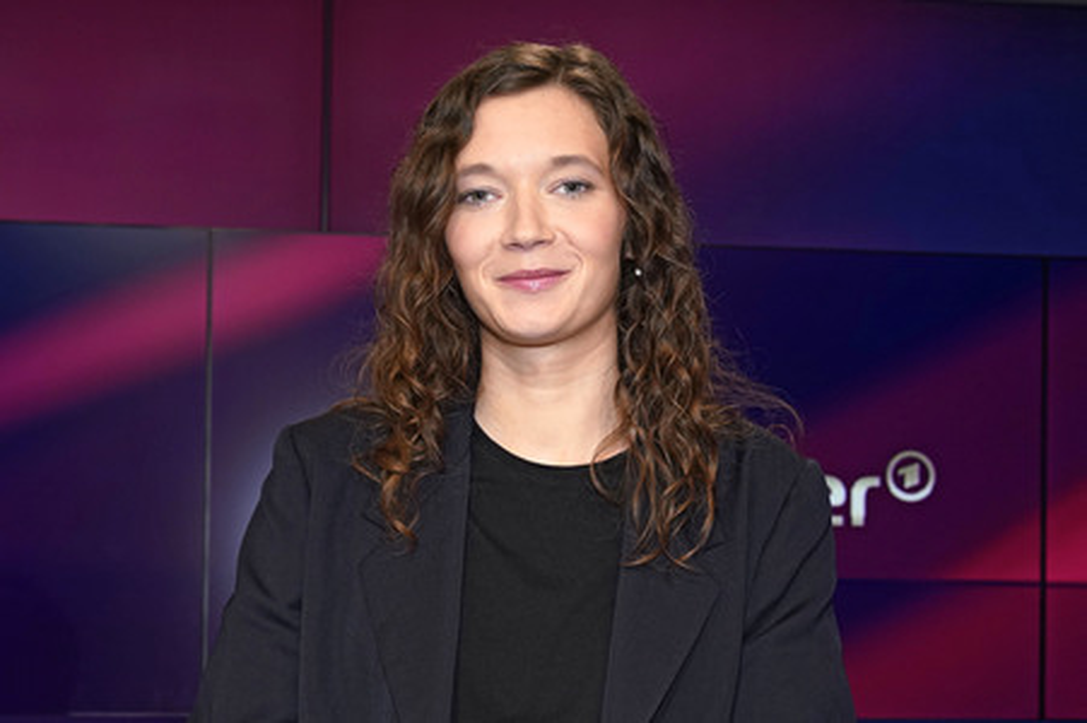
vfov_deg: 35.0
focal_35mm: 38
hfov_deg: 50.7
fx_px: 1147
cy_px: 362
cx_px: 544
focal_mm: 38
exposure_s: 1/200
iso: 1600
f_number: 5
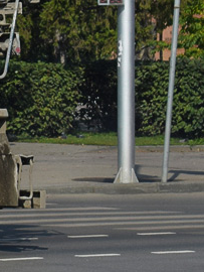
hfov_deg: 4.1
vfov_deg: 5.6
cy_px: -33
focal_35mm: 352
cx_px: -395
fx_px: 2763
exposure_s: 1/1250
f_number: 7.1
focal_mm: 55
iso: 200
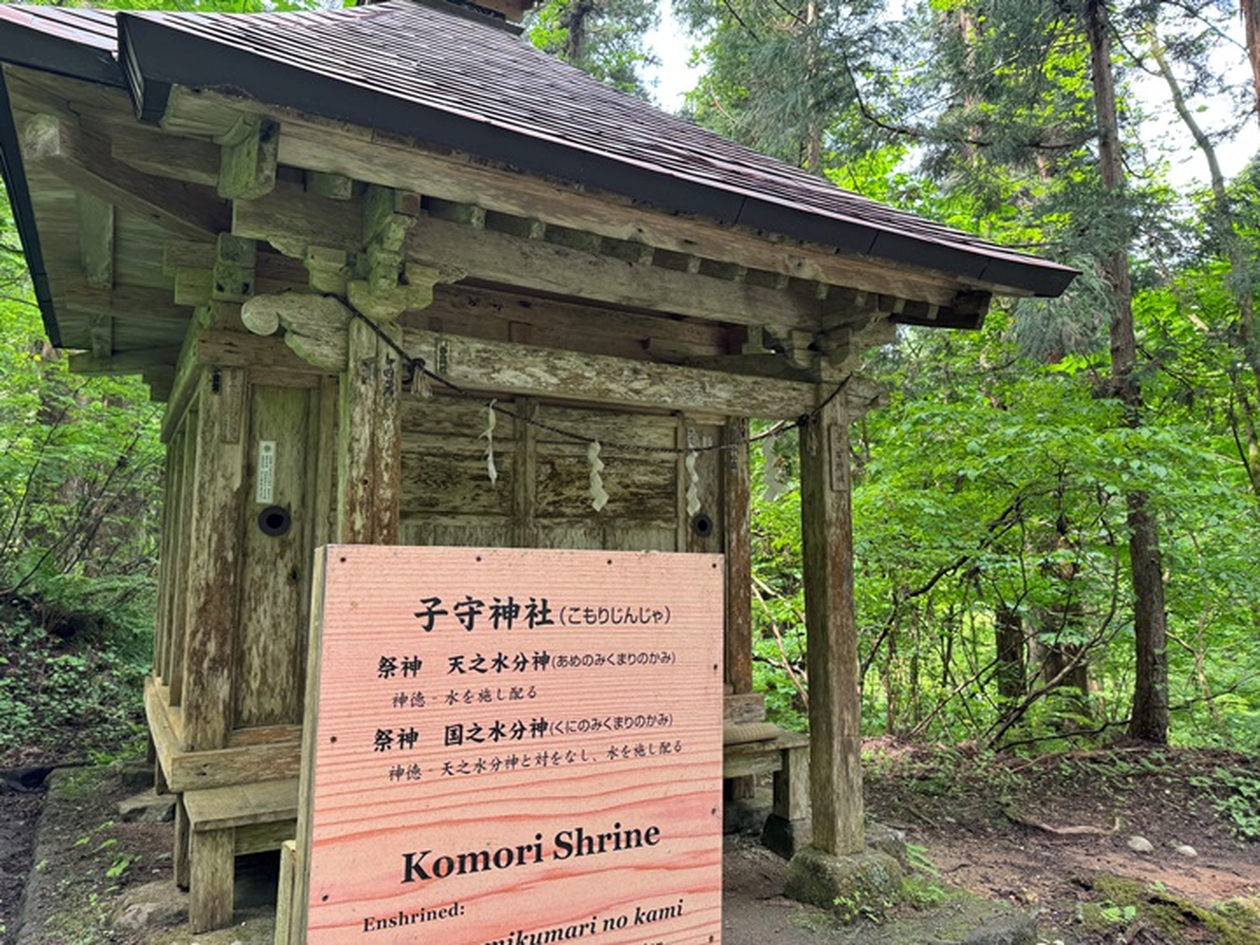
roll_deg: +1.6
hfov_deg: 71.6
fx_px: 874
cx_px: 630
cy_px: 472
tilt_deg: +4.9
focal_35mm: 24
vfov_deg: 56.8
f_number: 1.78
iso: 80
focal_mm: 6.76
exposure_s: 1/121
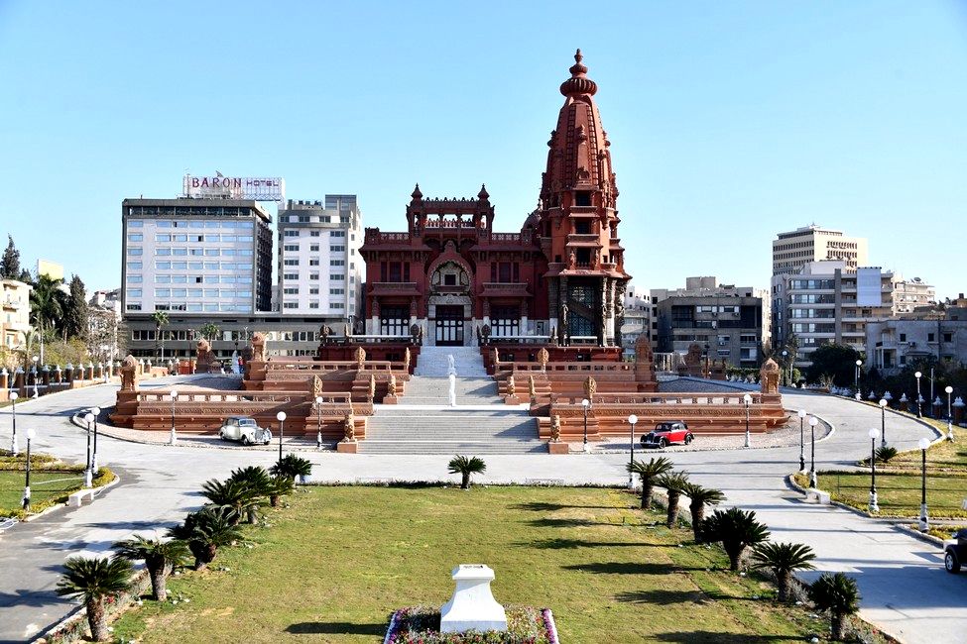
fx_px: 1074
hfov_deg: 48.5
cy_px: 322
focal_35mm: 40
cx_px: 484
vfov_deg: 33.4
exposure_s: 1/200
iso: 100
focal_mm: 40
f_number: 7.1
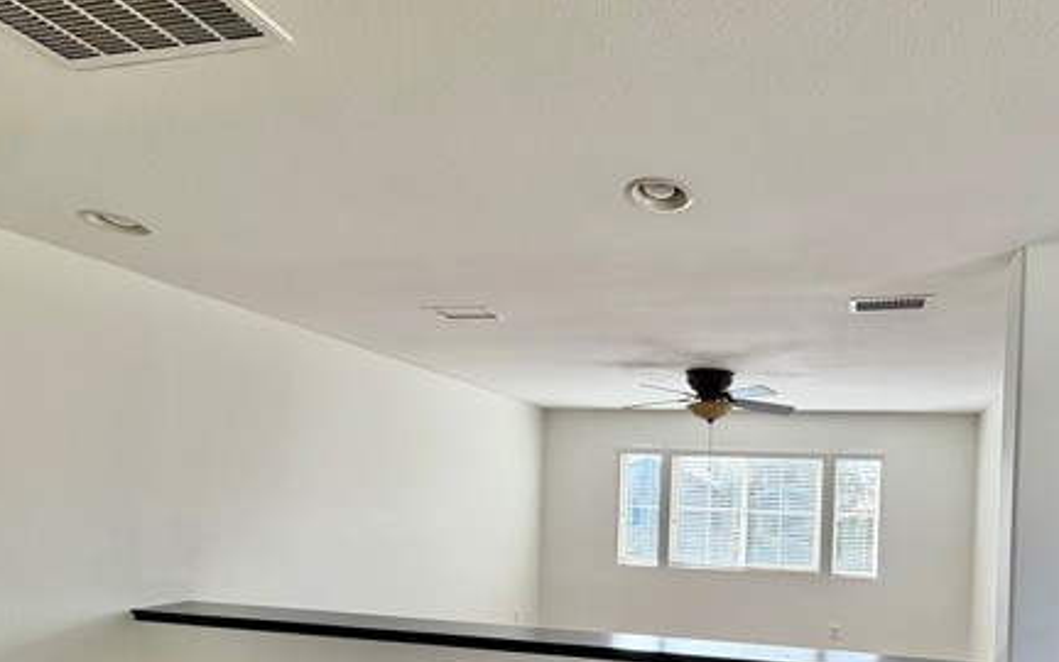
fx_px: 635
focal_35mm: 22
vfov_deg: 52.3
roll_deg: -2.5
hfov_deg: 76.4
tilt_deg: +1.2
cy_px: 508
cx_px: 731
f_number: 2.2
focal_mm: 2.22
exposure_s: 1/120
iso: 64
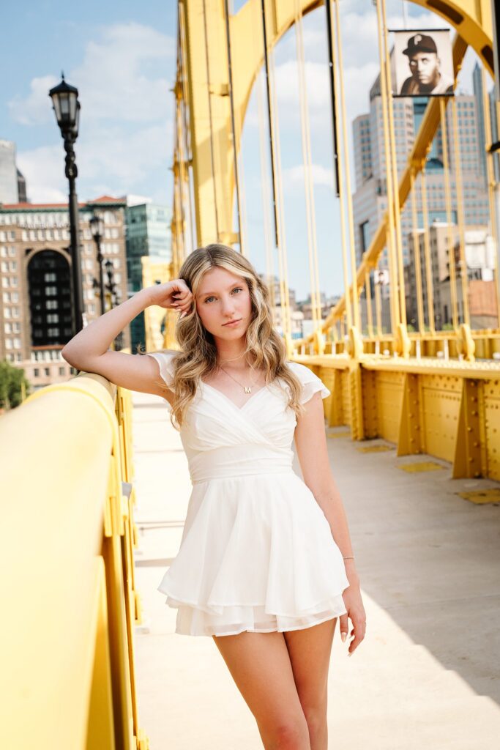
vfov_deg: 38.2
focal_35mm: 52
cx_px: 250
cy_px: 375
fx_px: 1083
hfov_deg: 26.0
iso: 250
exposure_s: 1/1000
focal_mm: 52
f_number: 5
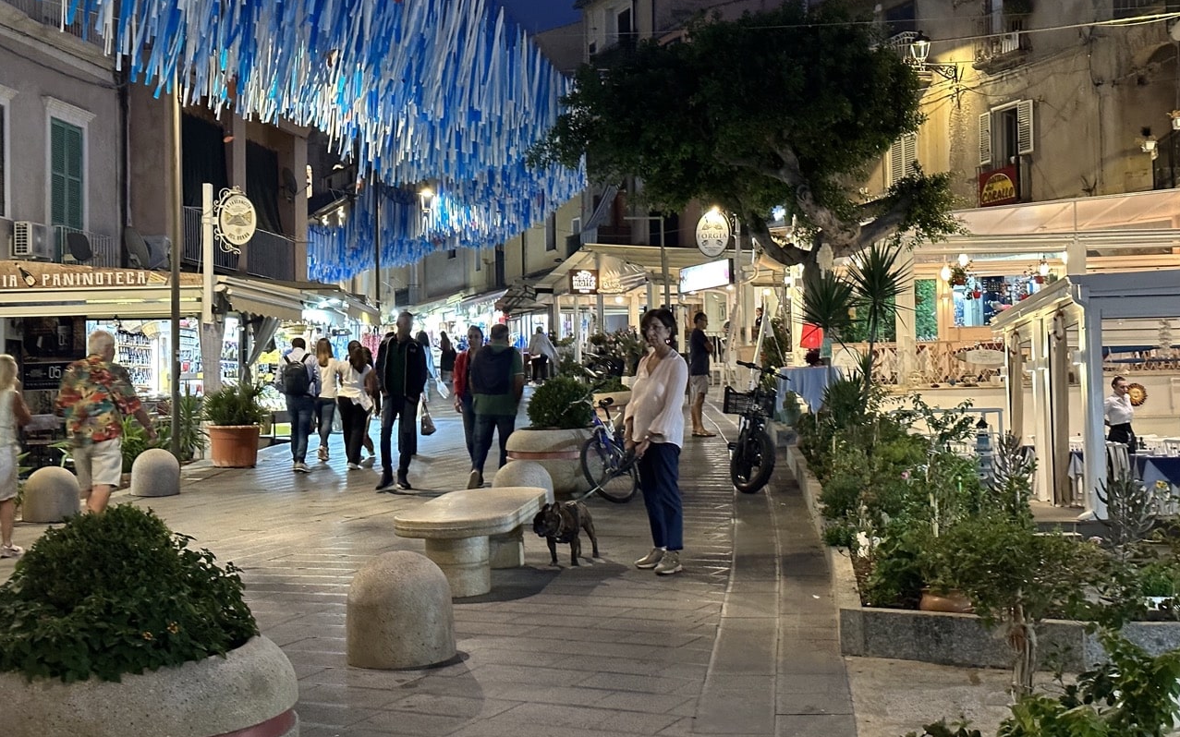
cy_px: 346
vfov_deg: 25.3
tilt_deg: +3.9
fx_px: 1640
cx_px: 590
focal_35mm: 51
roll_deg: +1.3
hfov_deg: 39.6
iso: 500
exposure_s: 1/33
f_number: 1.78
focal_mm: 6.86
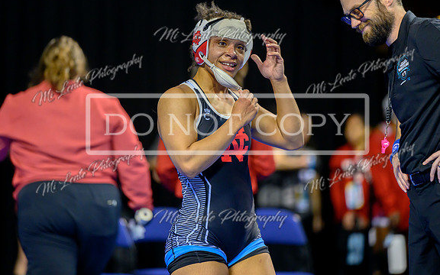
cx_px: 196
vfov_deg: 5.3
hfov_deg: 8.4
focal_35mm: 250
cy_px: 109
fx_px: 2998
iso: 2500
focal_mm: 200
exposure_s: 1/800
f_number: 2.8
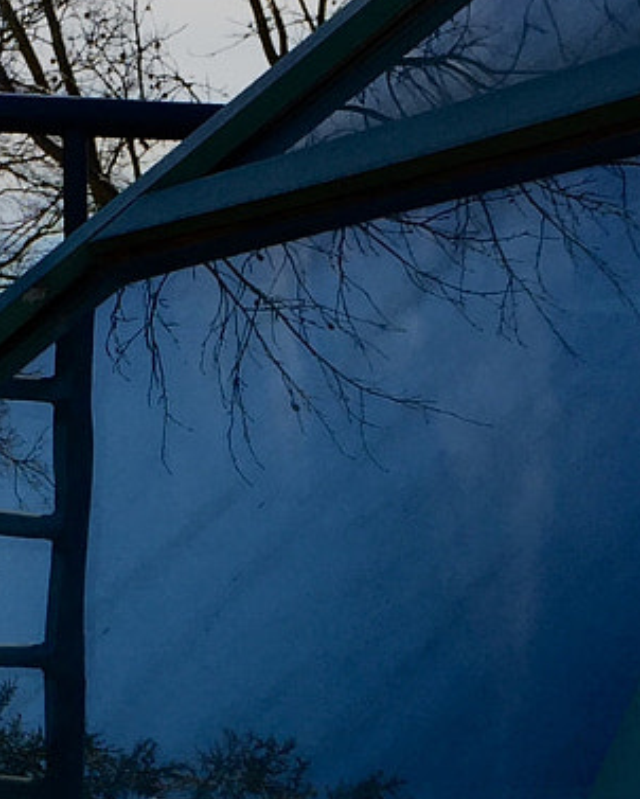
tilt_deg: -6.5
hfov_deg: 12.9
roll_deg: -0.8
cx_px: 282
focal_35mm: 120
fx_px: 2839
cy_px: 884
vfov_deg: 15.6
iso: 32
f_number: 2.2
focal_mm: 4.15
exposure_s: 1/1799
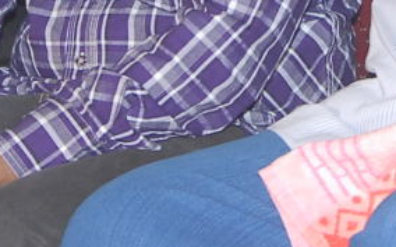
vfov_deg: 3.4
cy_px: -211
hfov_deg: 5.5
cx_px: 280
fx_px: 4098
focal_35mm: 380
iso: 500
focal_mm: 44
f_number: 5.6
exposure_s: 1/125
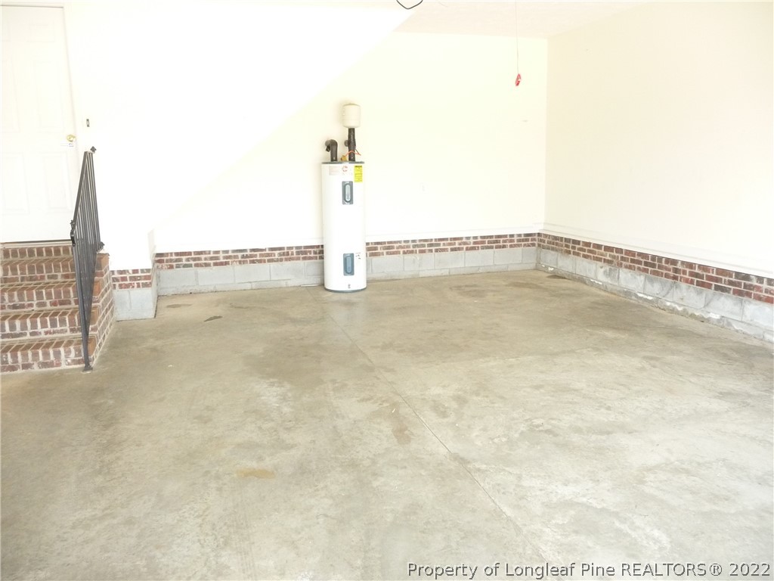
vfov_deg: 49.7
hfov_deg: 63.4
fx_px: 626
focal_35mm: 28
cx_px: 387
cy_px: 290
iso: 400
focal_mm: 4.7
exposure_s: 1/125
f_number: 3.3
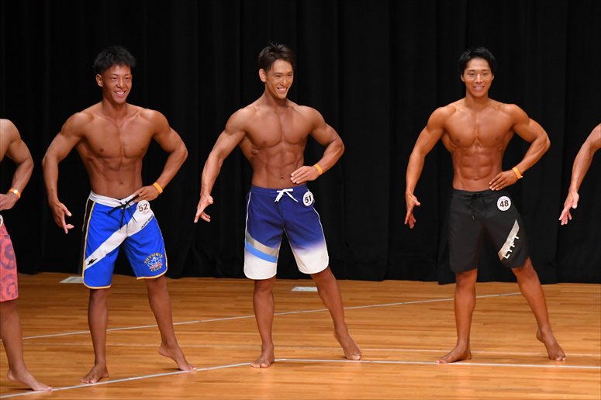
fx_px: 4505
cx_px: 300
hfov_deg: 7.6
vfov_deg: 5.1
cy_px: 200
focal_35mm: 270
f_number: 5.6
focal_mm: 180
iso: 4000
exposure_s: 1/400
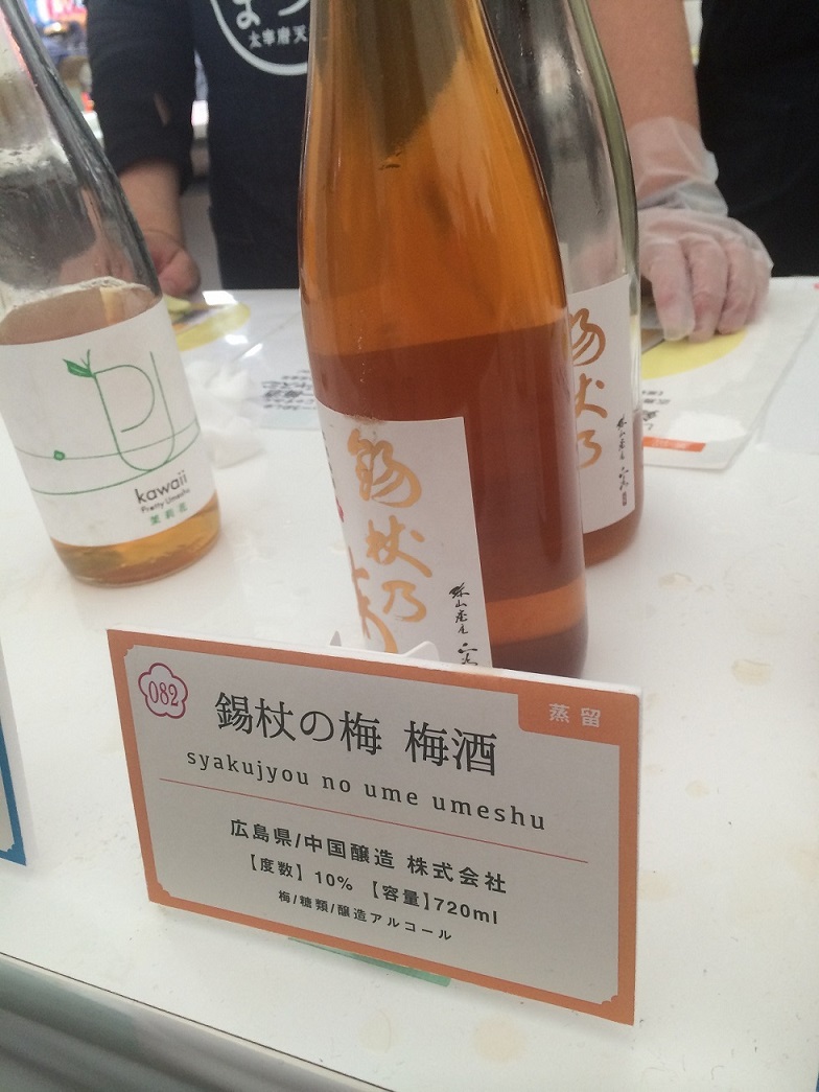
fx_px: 946
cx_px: 410
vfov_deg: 60.0
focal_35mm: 30
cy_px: 546
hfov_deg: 46.8
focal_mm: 4.12
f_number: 2.2
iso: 50
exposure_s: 1/30
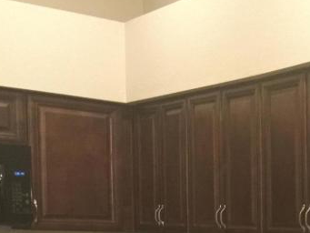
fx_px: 779
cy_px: 322
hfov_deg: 19.8
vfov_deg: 15.9
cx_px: 453
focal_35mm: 87
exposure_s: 1/15
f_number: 2.2
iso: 100
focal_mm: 4.15
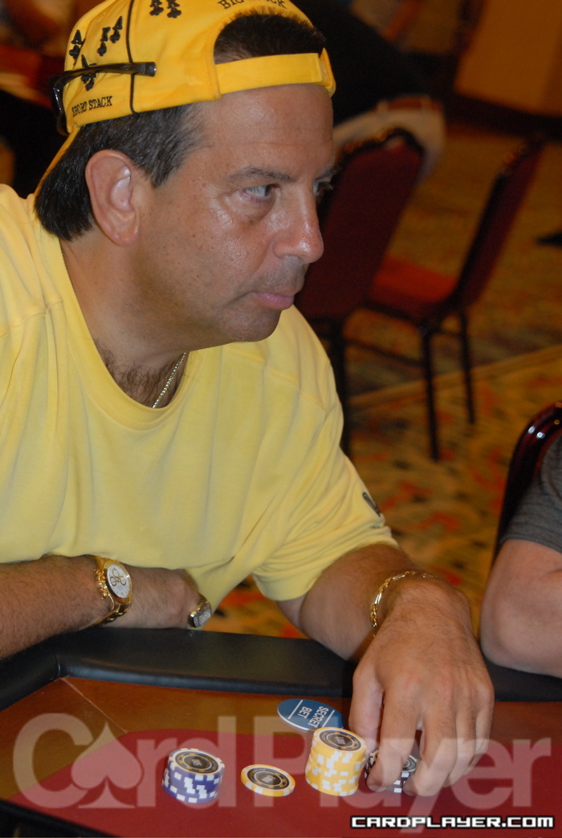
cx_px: 281
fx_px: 1680
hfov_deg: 19.0
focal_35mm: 72
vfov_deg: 28.0
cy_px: 419
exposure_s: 1/40
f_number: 3.5
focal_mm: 48
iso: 800
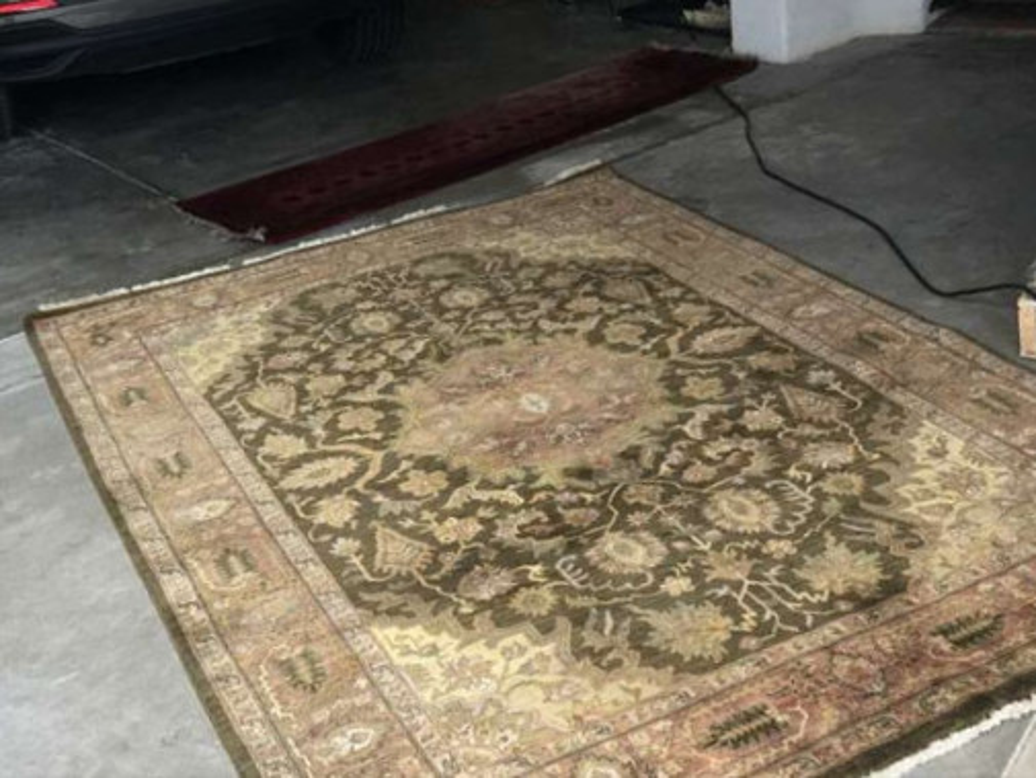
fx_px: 868
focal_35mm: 29
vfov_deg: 48.2
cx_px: 518
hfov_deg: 61.6
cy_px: 389
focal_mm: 4.2
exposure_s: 1/120
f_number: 2.2
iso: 32
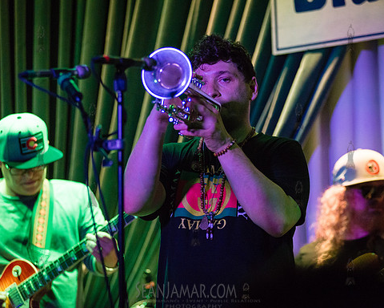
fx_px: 1546
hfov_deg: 14.2
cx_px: 195
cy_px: 154
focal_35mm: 136
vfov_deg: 11.4
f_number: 2.8
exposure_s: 1/400
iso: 4000
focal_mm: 120
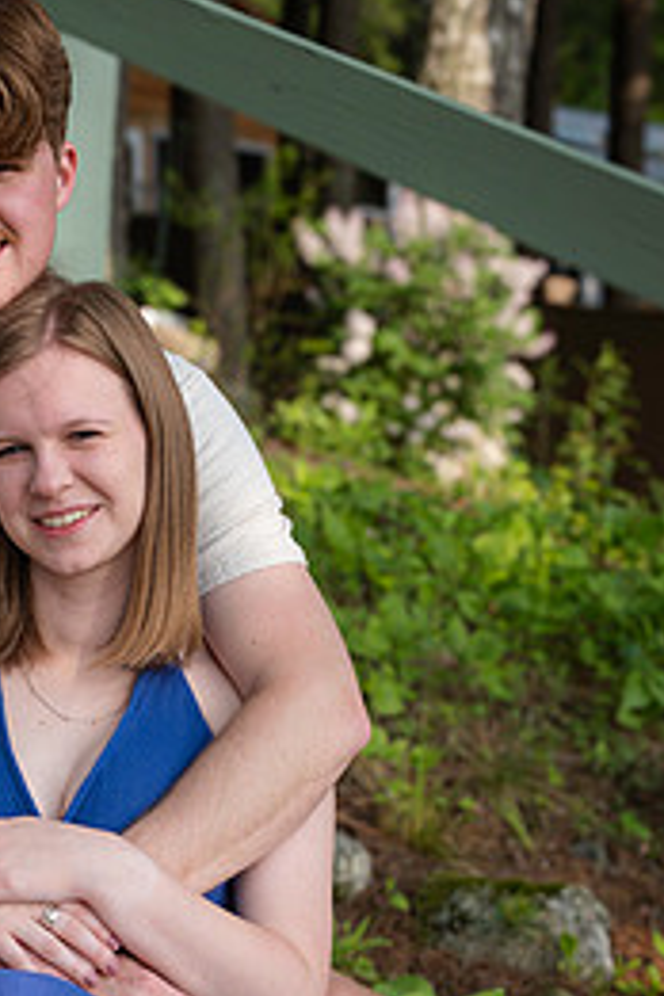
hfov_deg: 15.4
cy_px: 679
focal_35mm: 88
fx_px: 2434
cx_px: 114
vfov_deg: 23.0
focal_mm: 34.3
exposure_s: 1/480
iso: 320
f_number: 5.6
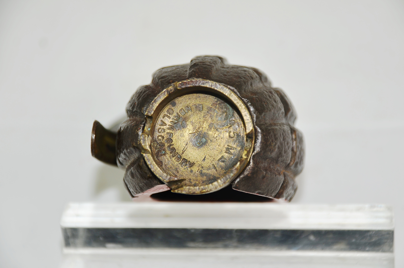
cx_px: 202
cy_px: 134
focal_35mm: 142
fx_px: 1596
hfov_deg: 14.4
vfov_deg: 9.6
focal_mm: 95
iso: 140
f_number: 5.6
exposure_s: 1/250
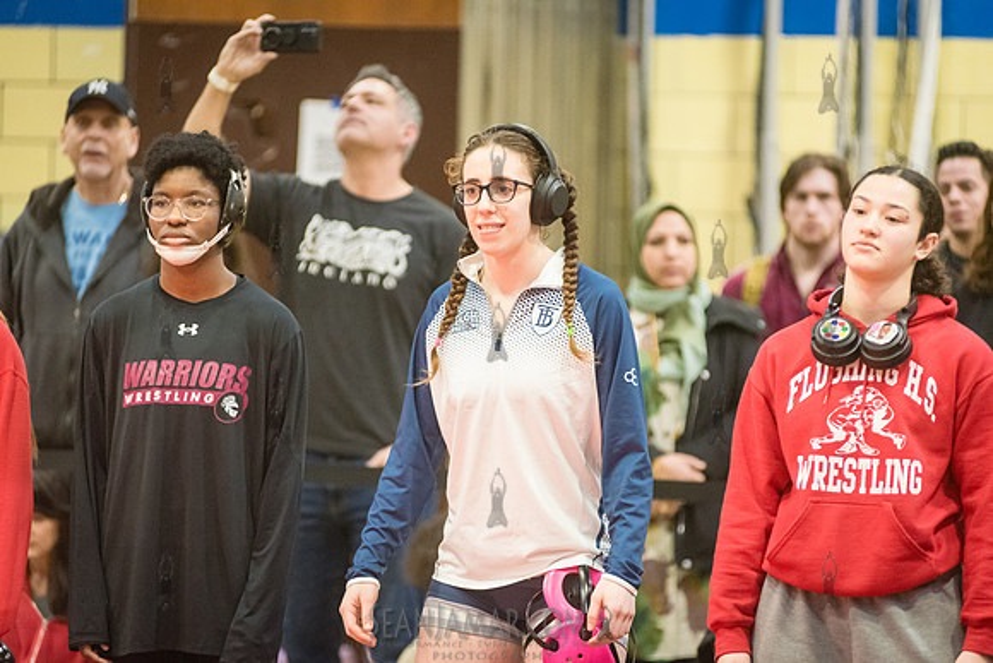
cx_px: 496
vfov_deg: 6.9
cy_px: 332
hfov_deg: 10.3
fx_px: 5518
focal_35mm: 200
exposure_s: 1/320
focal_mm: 200
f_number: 3.2
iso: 8000
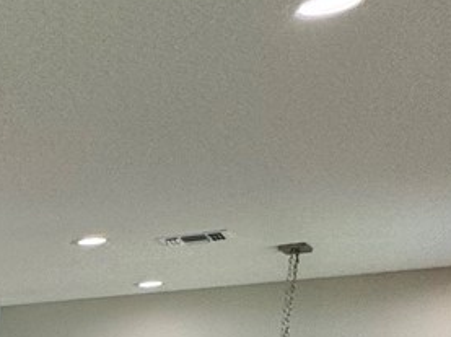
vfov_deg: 15.2
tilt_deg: -10.9
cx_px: -544
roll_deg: +0.6
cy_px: 646
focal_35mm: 81
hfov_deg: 16.1
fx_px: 1054
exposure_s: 1/120
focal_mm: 2.22
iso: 80
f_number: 2.2
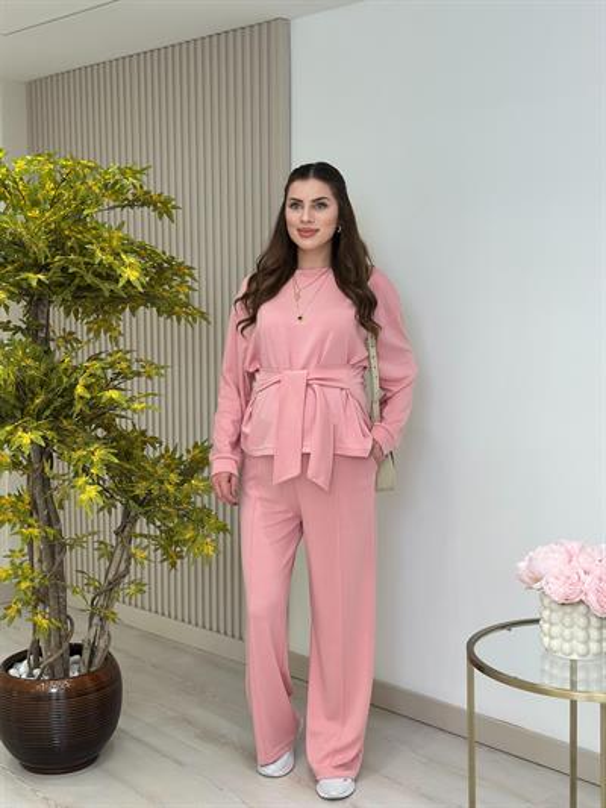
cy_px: 404
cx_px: 303
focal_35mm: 48
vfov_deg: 39.6
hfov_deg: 30.3
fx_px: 1120
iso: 80
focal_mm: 6.86
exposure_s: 1/292
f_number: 1.78
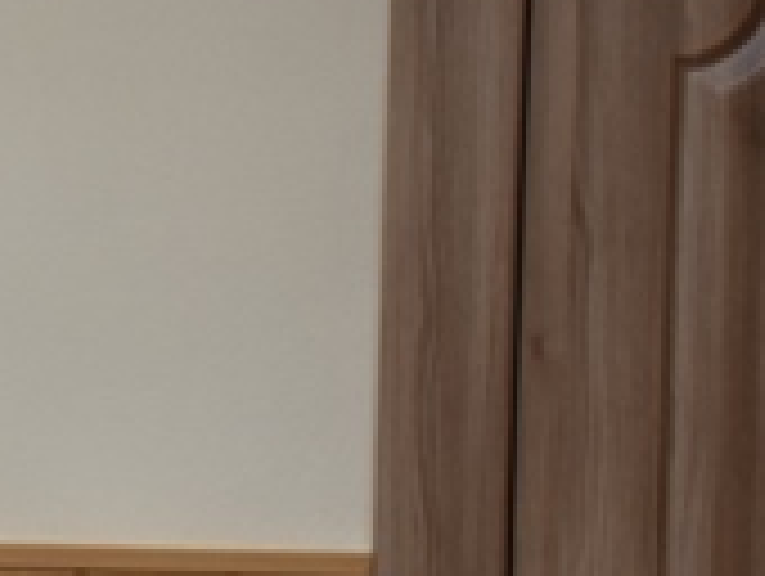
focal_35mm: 217
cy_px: 412
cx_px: -945
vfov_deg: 6.9
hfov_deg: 8.5
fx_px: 4802
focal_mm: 32
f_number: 4
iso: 640
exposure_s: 1/60
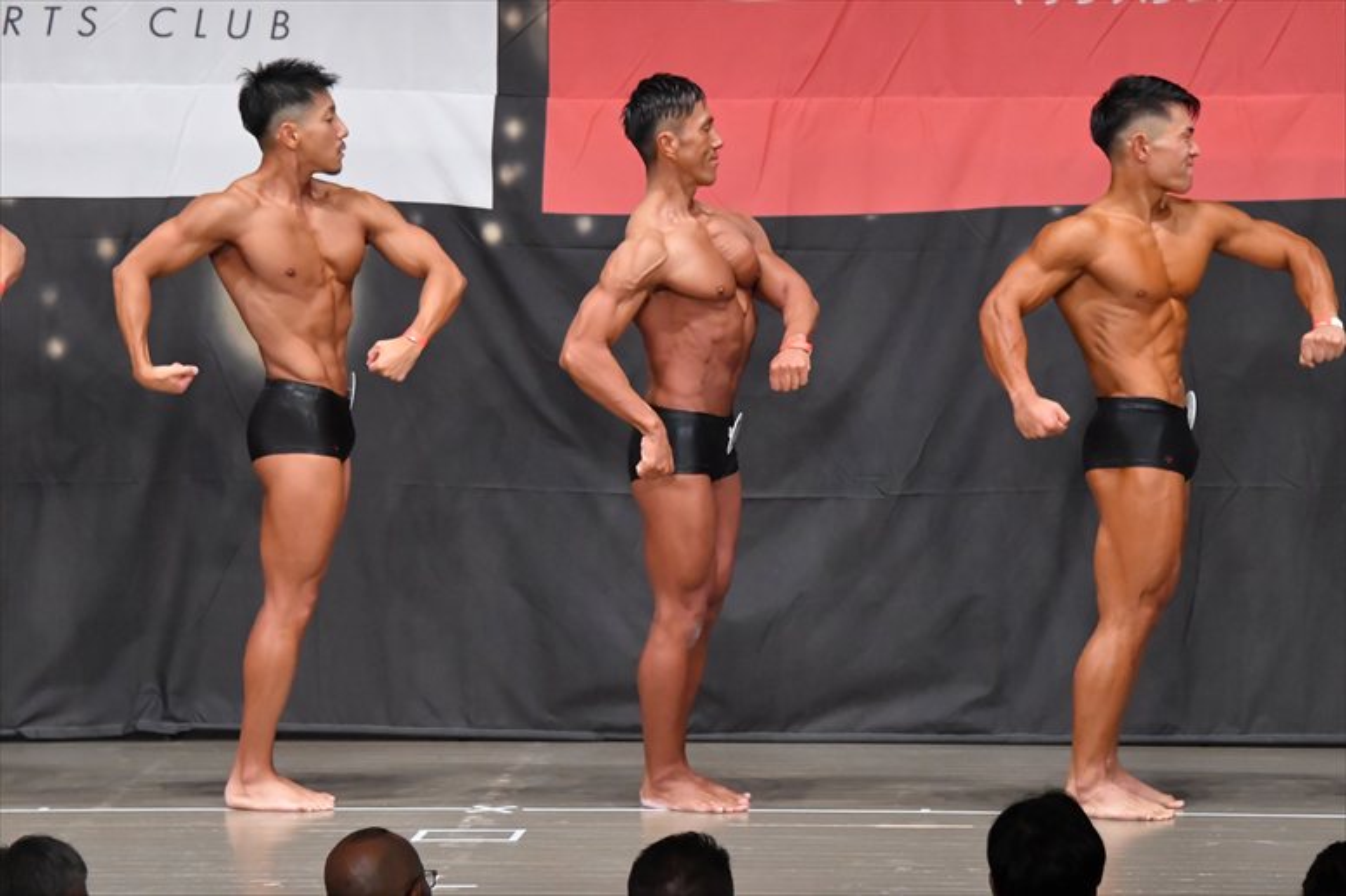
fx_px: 8110
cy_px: 448
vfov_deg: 6.3
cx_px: 673
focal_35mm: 217
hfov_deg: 9.5
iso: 6400
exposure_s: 1/400
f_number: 5.6
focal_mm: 145
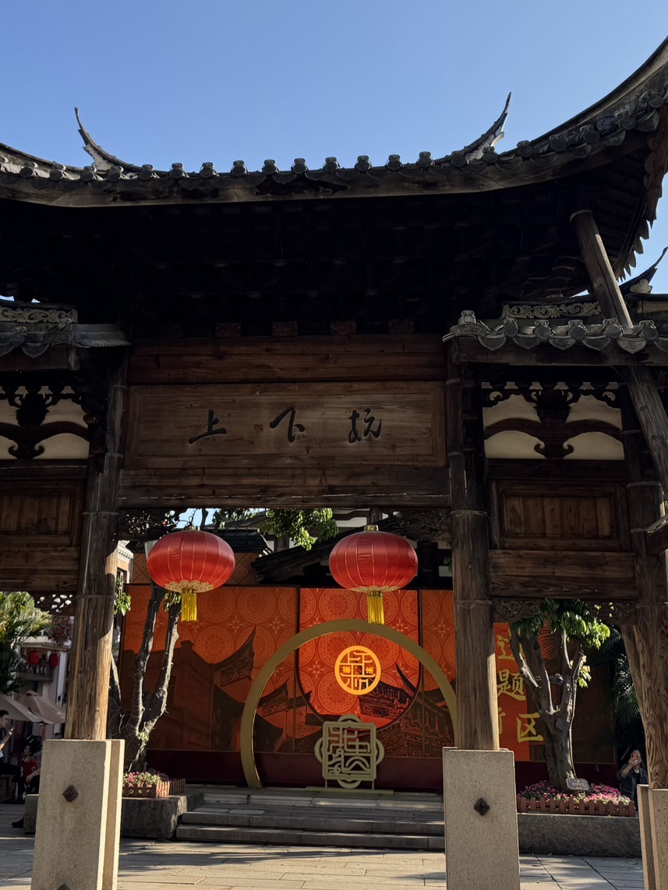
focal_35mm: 42
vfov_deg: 44.4
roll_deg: -0.8
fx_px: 1081
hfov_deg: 34.3
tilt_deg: +19.1
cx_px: 295
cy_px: 331
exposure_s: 1/2833
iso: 80
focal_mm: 6.76
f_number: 1.78
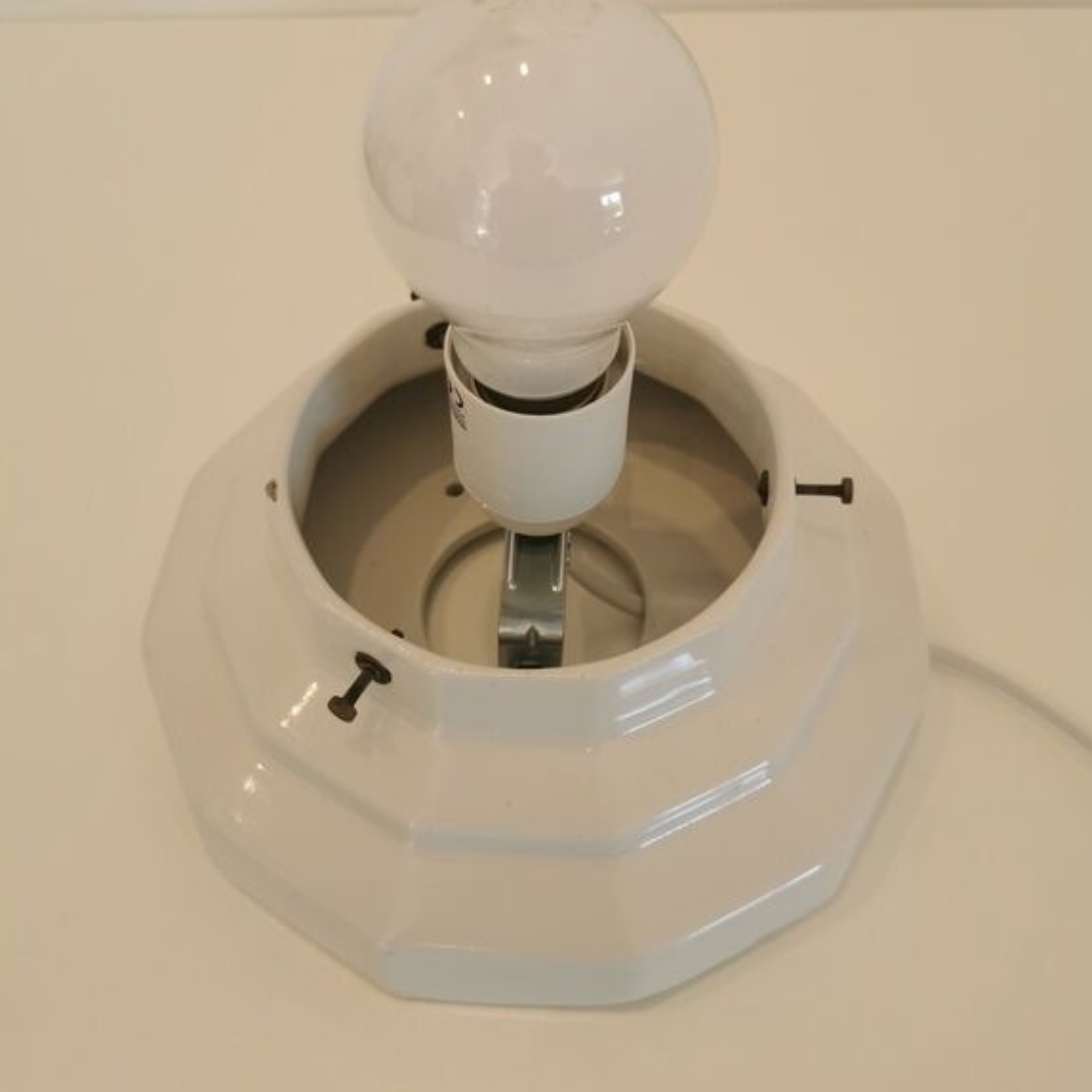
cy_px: 438
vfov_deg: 50.8
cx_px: 547
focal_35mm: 32
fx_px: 1142
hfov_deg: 51.1
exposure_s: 1/100
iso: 50
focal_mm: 5.58
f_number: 1.8
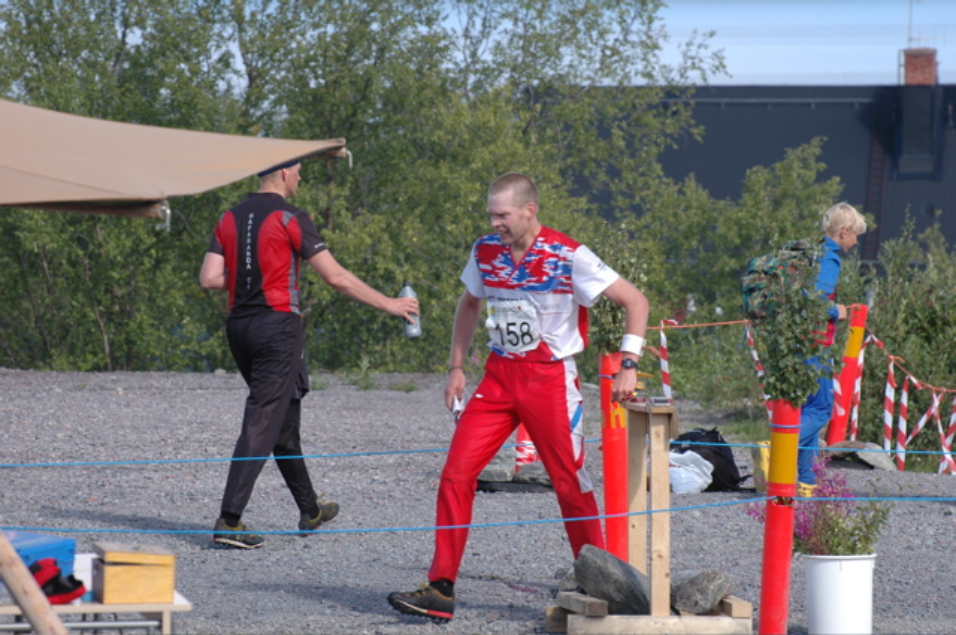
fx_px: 6763
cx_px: 478
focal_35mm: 255
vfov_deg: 5.4
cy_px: 318
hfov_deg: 8.1
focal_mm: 170
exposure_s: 1/200
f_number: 8
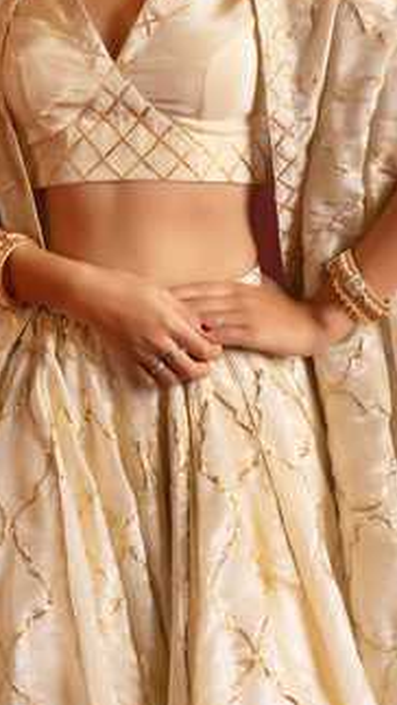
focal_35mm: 85
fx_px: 1589
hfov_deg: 14.2
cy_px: 193
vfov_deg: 24.8
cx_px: 153
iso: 200
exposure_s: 1/160
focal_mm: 50
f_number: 6.3
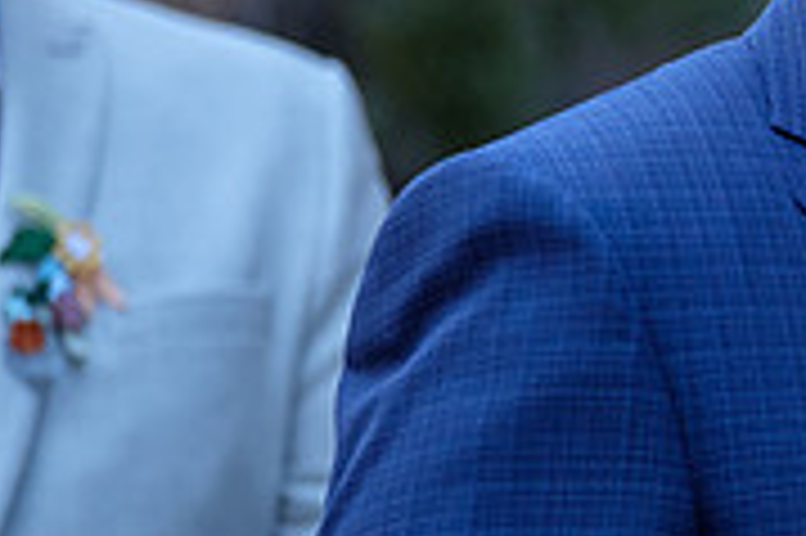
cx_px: 1243
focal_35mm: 656
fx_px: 14673
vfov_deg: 2.1
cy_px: 101
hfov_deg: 3.1
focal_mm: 134.4
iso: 1000
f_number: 2.8
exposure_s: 1/200
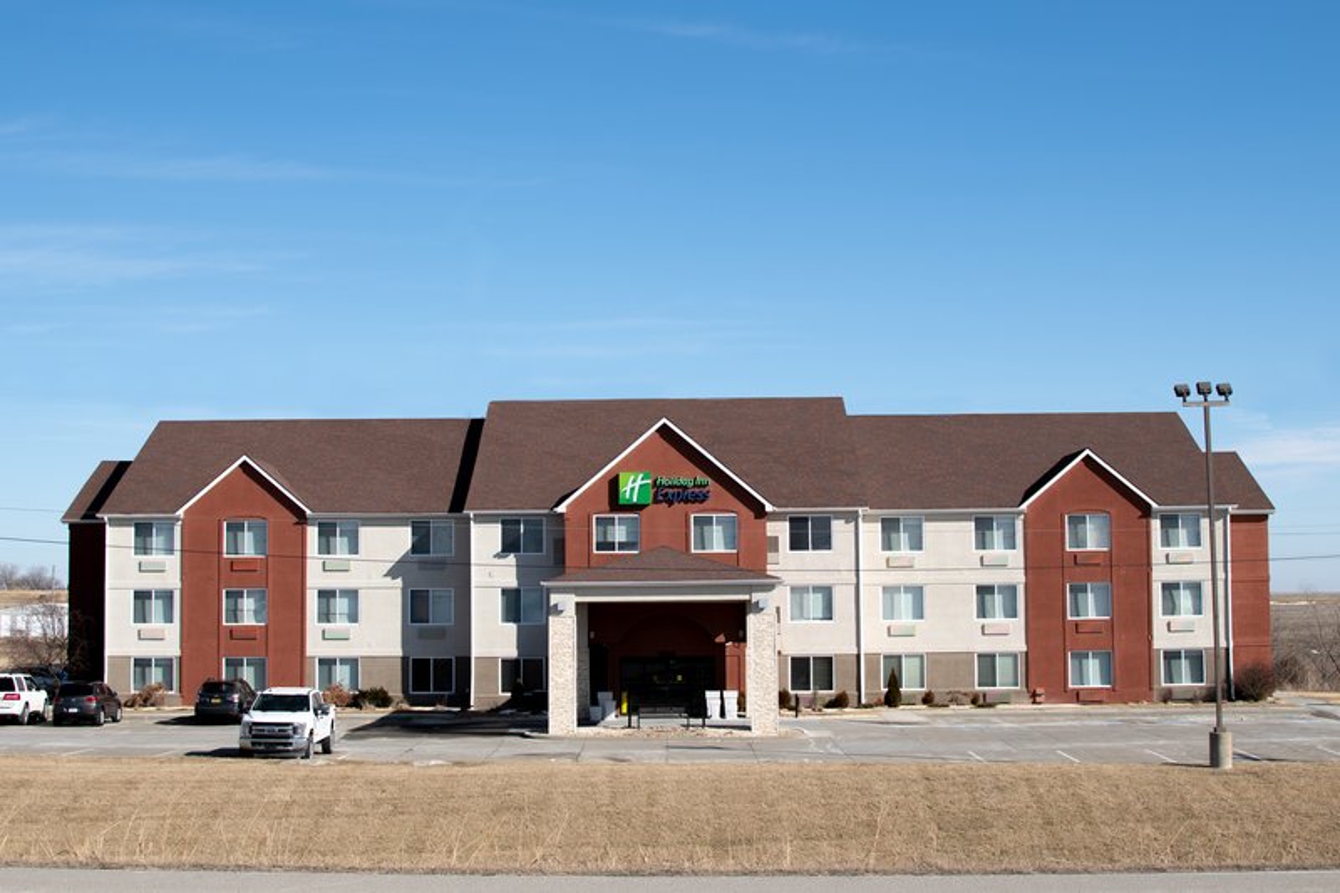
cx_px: 670
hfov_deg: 38.2
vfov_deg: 26.0
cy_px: 446
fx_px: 1935
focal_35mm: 52
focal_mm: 35
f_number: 5
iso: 100
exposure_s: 1/800
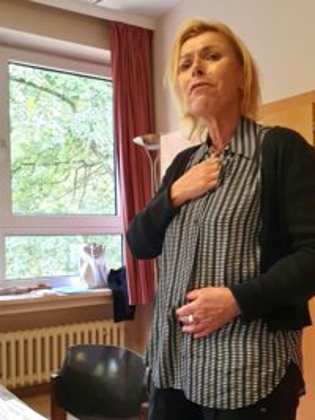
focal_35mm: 39
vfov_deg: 47.8
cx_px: 161
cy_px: 238
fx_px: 474
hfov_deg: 36.8
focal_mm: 4.32
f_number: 2.4
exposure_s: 1/100
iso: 320
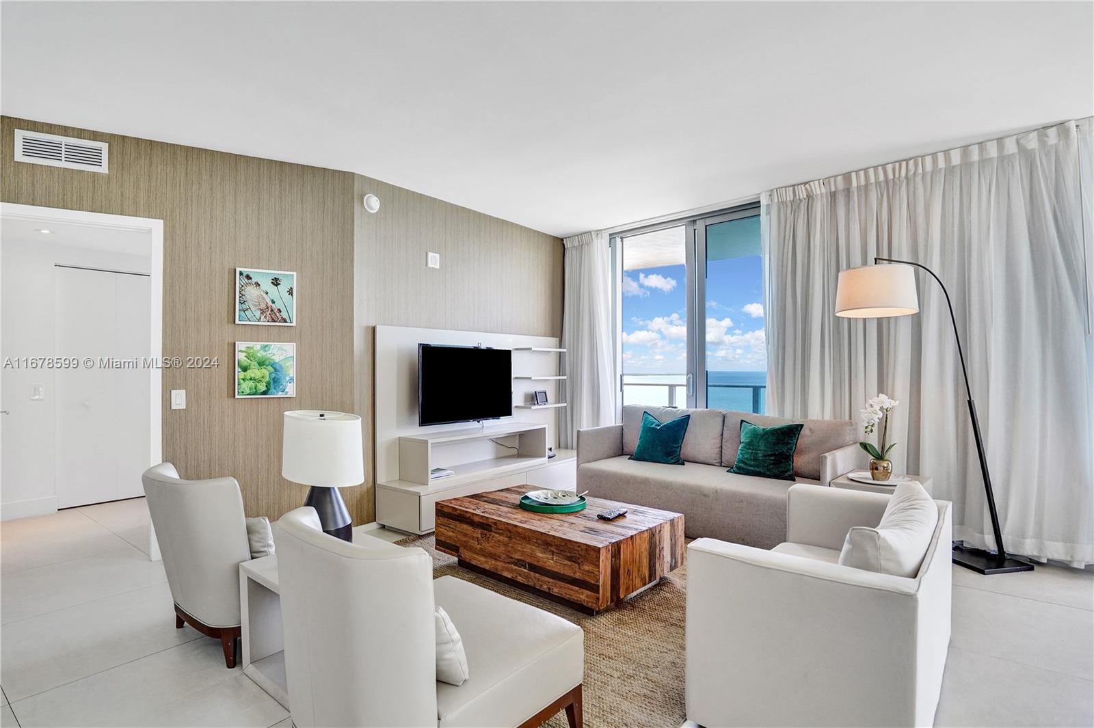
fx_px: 486
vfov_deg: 73.7
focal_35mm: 16
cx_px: 547
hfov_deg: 96.8
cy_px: 364
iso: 800
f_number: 5
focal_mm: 16
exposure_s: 1/200
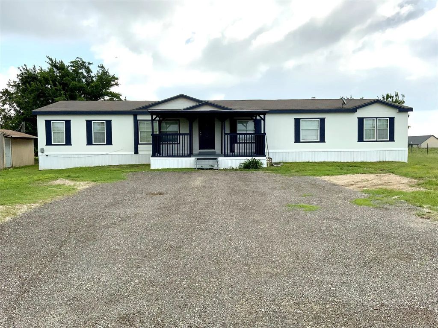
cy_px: 164
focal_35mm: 29
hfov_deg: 61.7
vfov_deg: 48.2
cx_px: 219
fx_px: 367
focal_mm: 3
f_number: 1.8
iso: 20
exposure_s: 1/2667
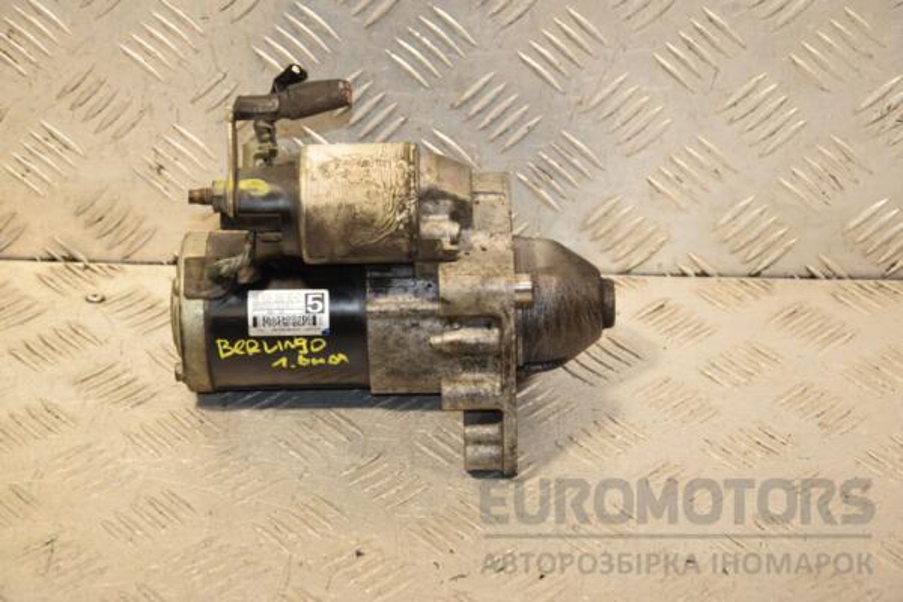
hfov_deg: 20.6
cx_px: 452
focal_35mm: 99
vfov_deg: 13.8
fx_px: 2483
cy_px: 301
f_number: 6.3
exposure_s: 1/200
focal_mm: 66
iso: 800
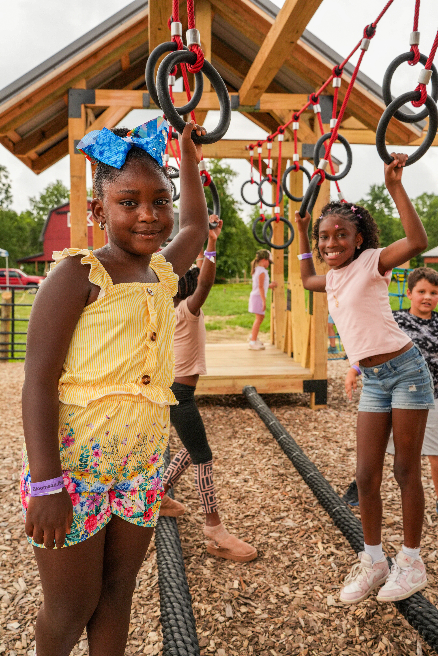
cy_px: 328
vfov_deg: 53.1
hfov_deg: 36.9
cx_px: 219
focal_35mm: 36
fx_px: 657
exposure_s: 1/800
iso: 640
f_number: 7.1
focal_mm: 36
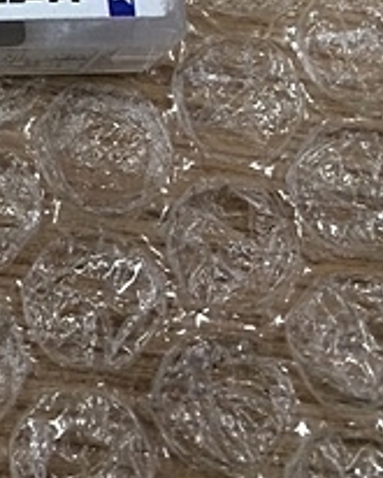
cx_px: -323
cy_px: -7
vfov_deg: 21.0
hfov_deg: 15.0
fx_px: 1246
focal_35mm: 88
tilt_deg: -71.6
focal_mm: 4.15
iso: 50
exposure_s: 1/30
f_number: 2.2
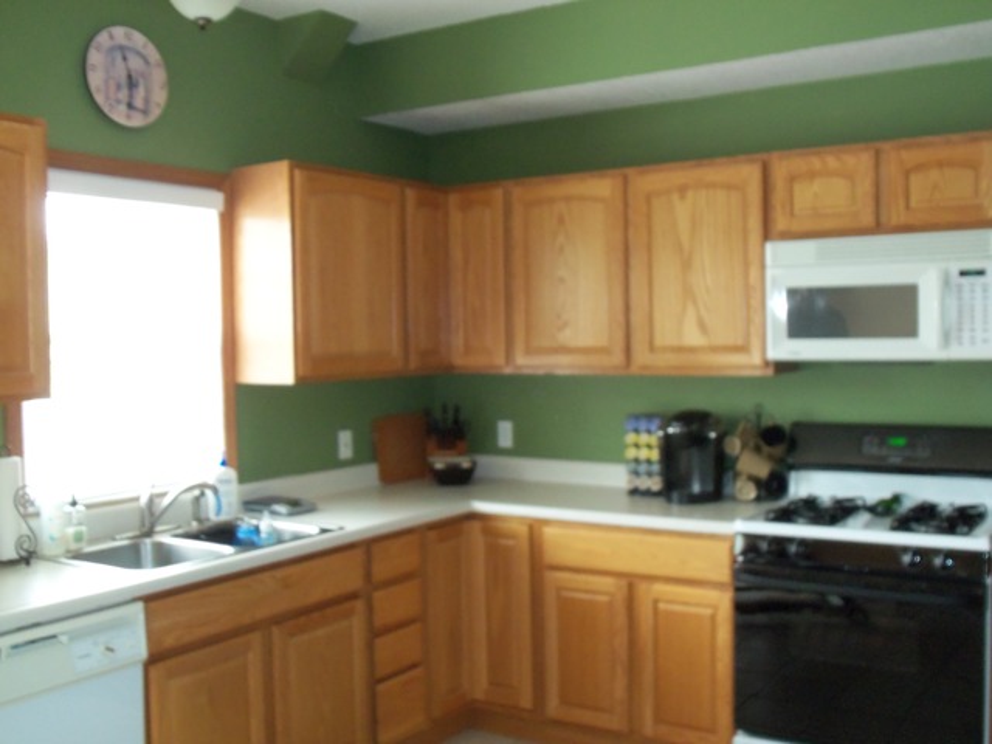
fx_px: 1089
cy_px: 372
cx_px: 496
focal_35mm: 38
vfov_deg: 37.7
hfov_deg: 49.0
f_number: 3.7
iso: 250
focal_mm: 6.7
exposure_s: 1/30
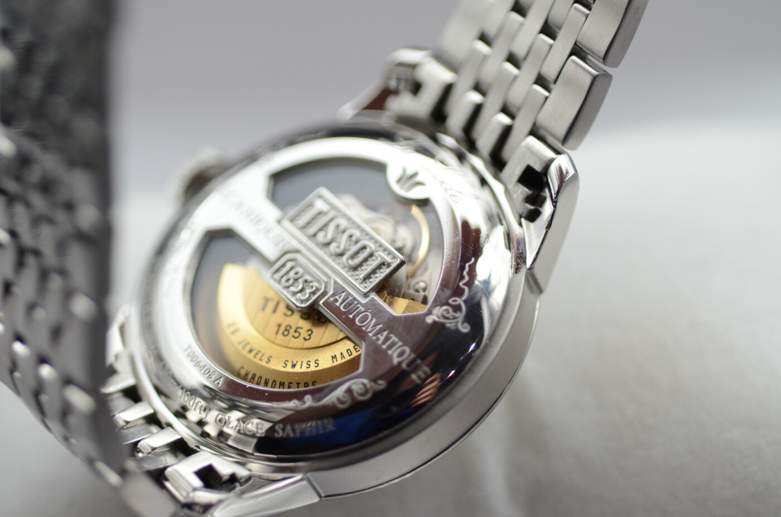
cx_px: 390
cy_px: 258
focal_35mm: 90
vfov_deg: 15.1
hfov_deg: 22.7
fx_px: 1948
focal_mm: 60
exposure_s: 1/500
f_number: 3.5
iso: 800
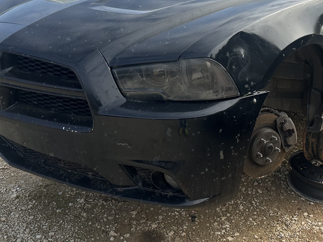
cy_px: 27
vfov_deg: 30.2
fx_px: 429
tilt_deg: -10.0
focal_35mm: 46
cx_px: 223
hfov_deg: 40.6
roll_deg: -1.6
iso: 80
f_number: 1.78
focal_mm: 6.86
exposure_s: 1/3356
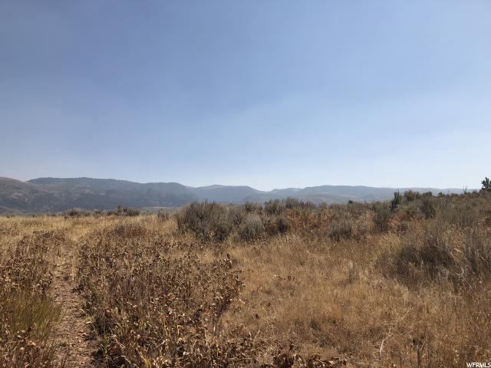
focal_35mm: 29
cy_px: 184
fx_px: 411
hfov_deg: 61.7
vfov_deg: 48.2
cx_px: 246
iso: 20
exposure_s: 1/3690
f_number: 1.8
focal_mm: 3.99
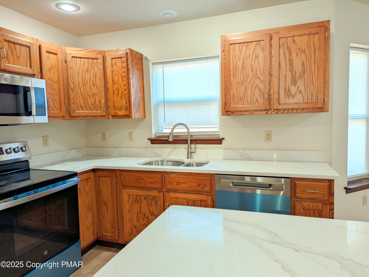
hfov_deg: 71.5
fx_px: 256
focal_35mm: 24
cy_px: 138
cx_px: 184
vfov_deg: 56.9
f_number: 1.85
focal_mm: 6.81
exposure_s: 1/120
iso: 68
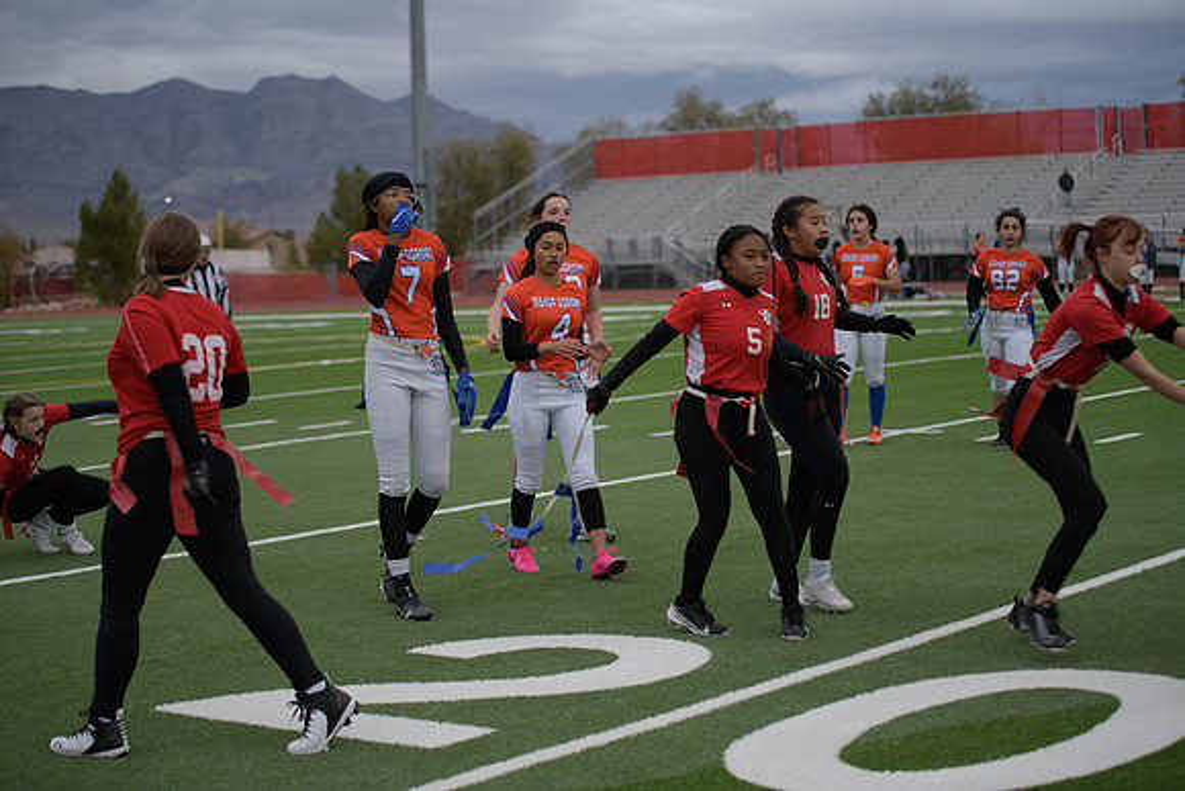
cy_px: 396
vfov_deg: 19.5
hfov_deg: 28.8
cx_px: 592
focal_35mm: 70
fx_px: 2305
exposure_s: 1/200
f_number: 2.8
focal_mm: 70
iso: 160
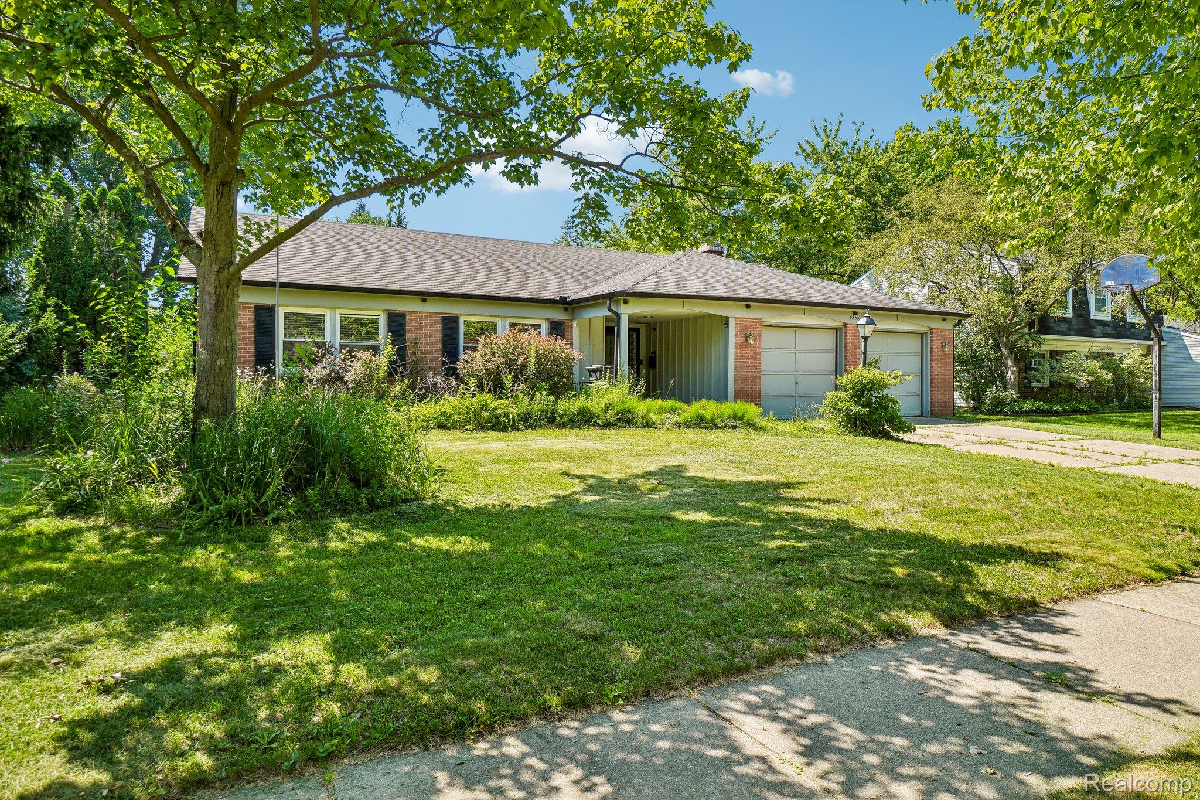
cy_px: 400
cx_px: 600
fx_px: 700
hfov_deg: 81.2
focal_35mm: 21
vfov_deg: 59.5
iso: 100
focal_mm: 14
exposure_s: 1/90
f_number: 8
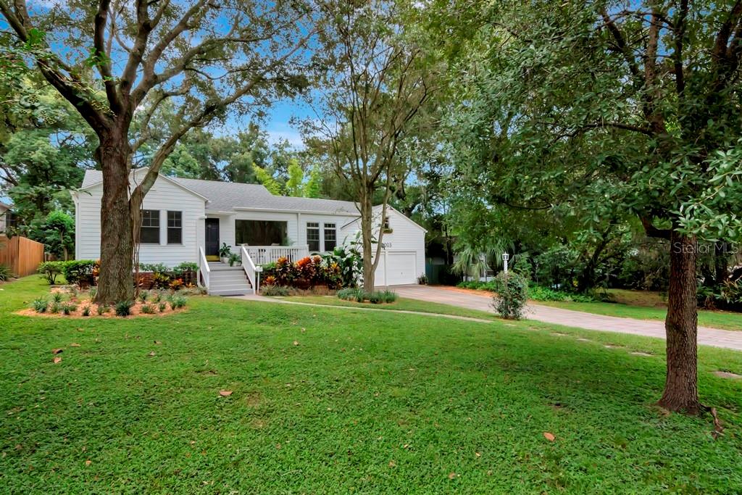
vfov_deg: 67.4
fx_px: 371
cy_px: 248
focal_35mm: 18
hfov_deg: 90.0
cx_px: 371
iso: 640
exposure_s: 1/160
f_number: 9
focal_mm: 12
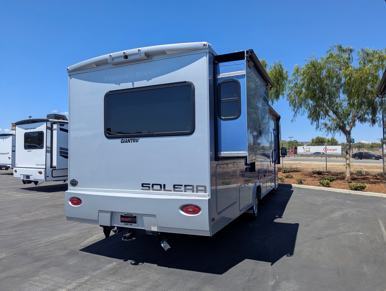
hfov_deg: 71.5
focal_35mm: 24
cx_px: 193
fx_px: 268
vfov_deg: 56.9
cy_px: 146
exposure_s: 1/2309
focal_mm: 6.81
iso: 40
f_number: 1.85
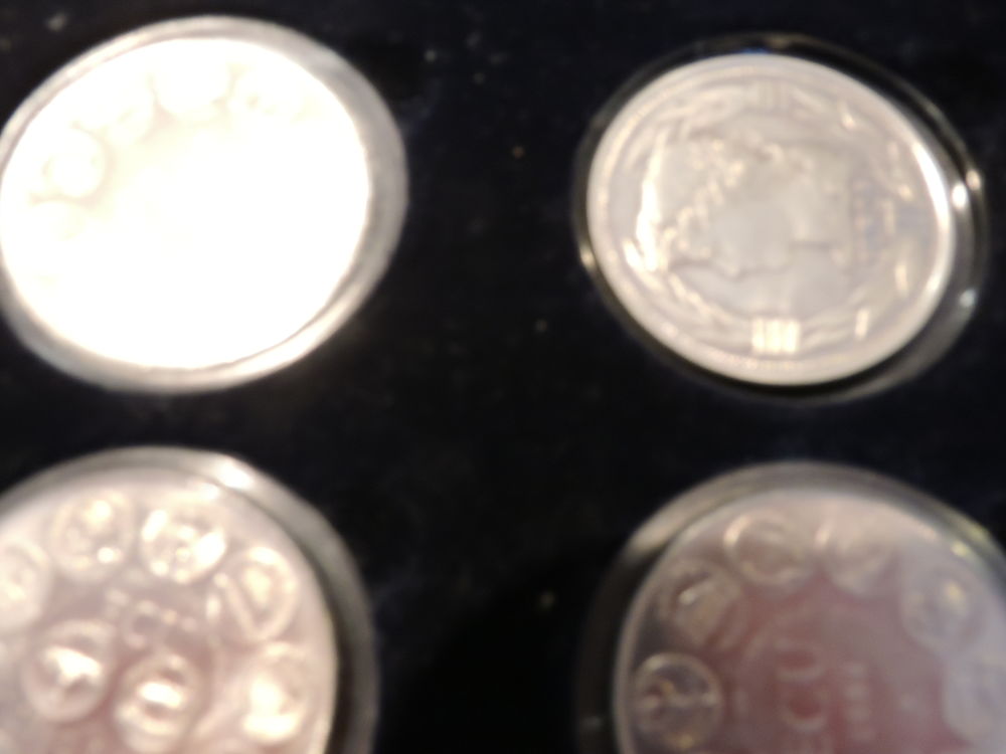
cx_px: 503
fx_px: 814
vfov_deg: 49.7
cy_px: 377
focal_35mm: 28
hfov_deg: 63.4
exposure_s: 1/15
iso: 1600
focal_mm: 5
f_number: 3.5
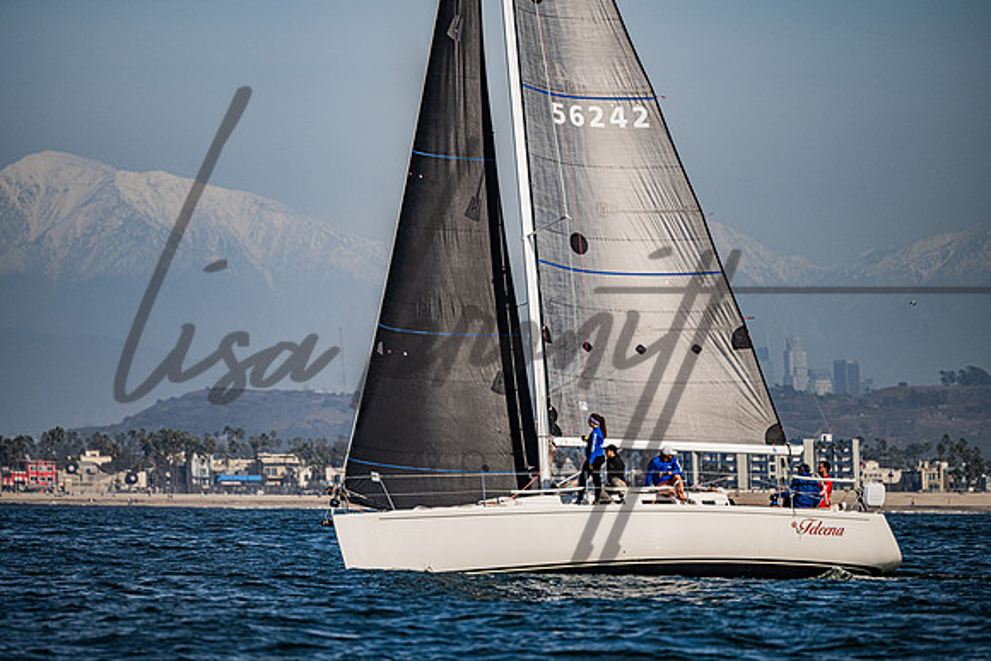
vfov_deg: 3.3
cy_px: 330
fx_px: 11320
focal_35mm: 411
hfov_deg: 5.0
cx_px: 496
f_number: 5.6
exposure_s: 1/5000
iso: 320
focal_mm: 400
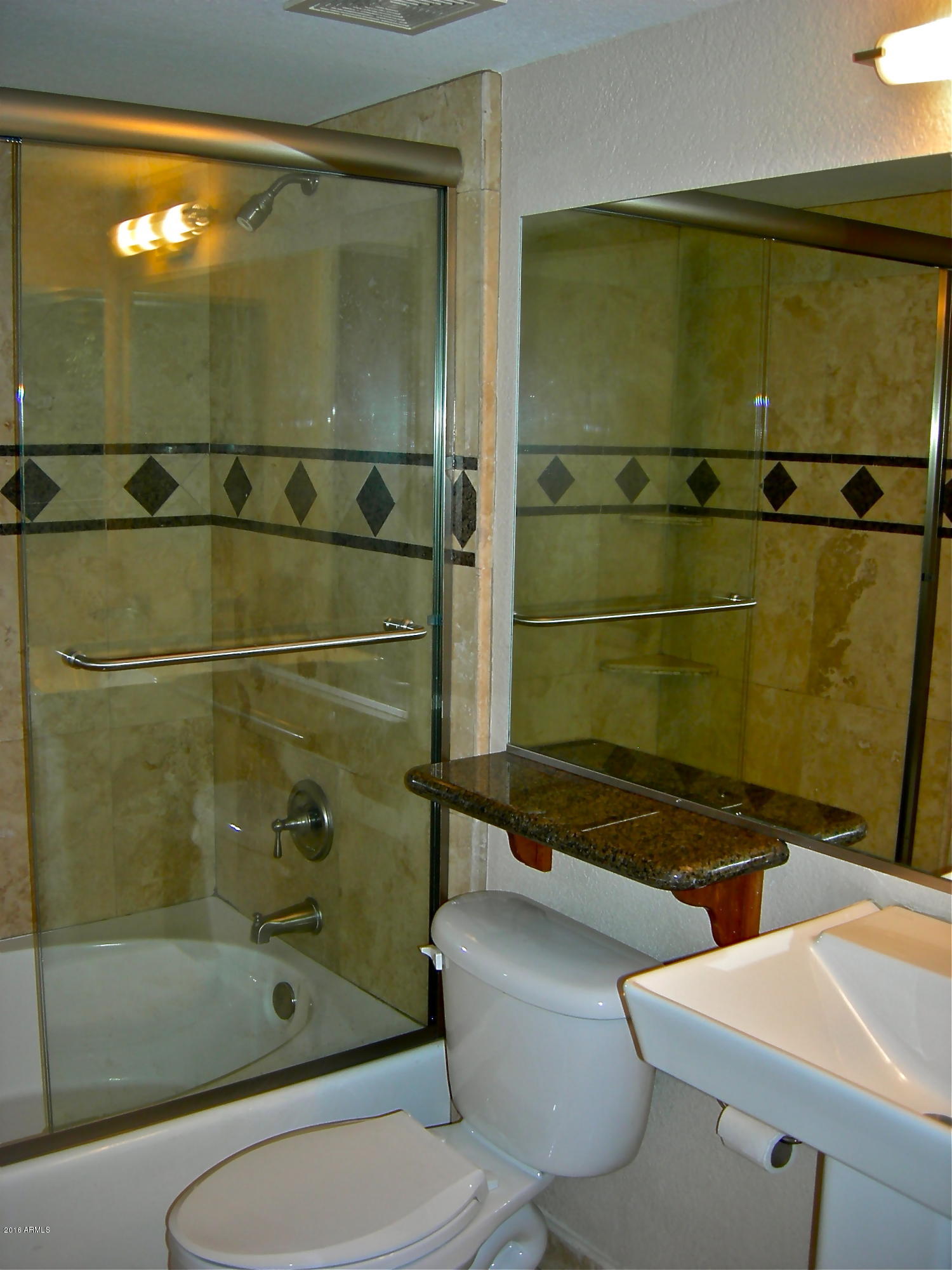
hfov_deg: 39.7
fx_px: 1320
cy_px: 635
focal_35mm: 36
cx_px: 476
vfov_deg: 51.4
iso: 64
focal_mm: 7.5
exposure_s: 1/60.1
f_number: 2.7
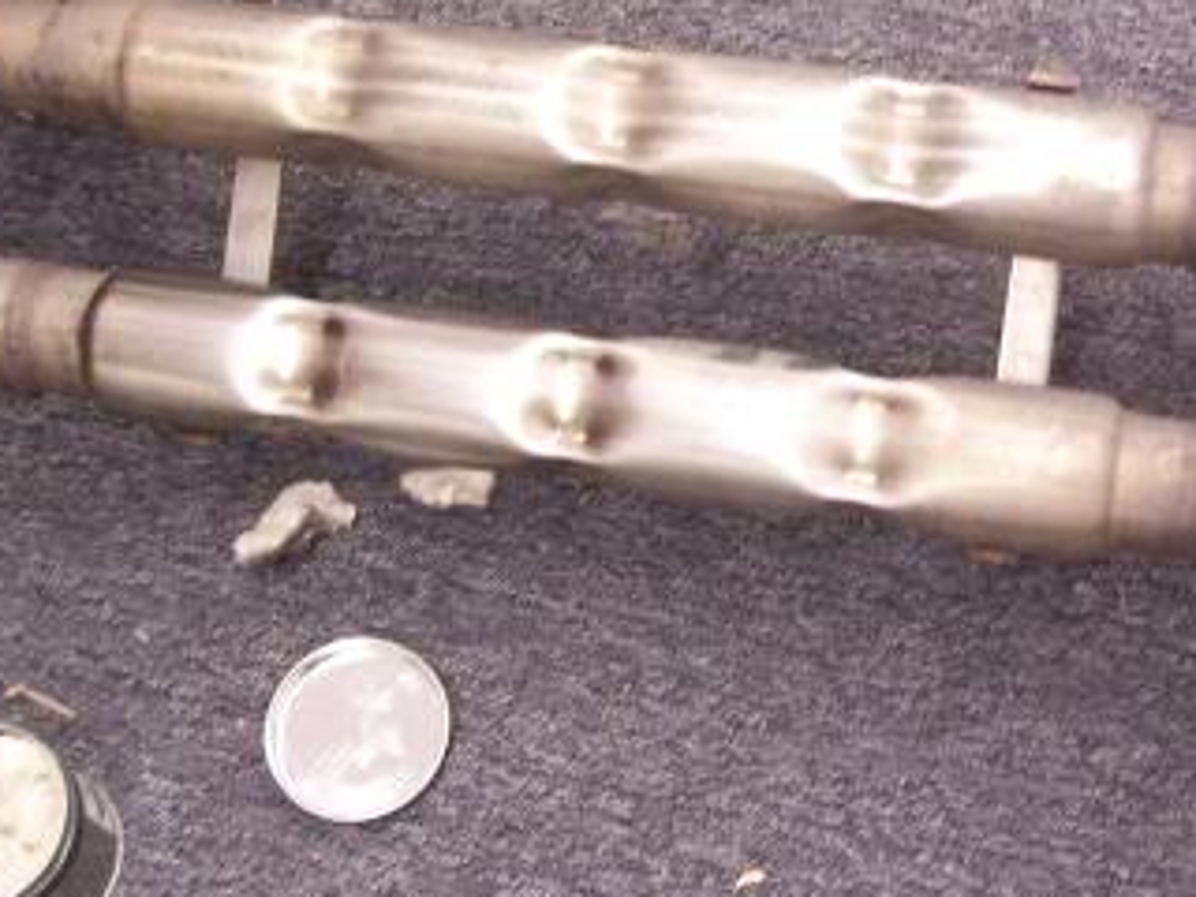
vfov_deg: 21.4
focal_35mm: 68
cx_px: 662
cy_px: 206
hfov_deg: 28.5
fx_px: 2349
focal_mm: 5.6
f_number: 2.7
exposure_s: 1/15
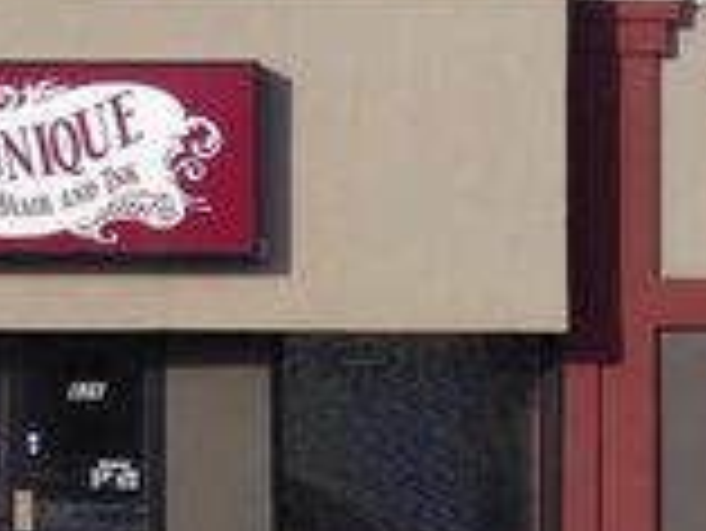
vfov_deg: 4.9
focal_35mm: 306
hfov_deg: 6.4
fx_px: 6246
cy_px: 286
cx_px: -40
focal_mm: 15.97
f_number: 4.7
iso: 100
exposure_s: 1/400
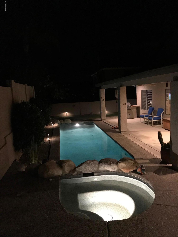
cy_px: 118
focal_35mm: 28
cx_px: 89
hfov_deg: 49.7
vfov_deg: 63.4
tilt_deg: -7.7
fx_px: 192
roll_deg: +3.4
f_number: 1.8
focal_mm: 3.99
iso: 100
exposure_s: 1/4
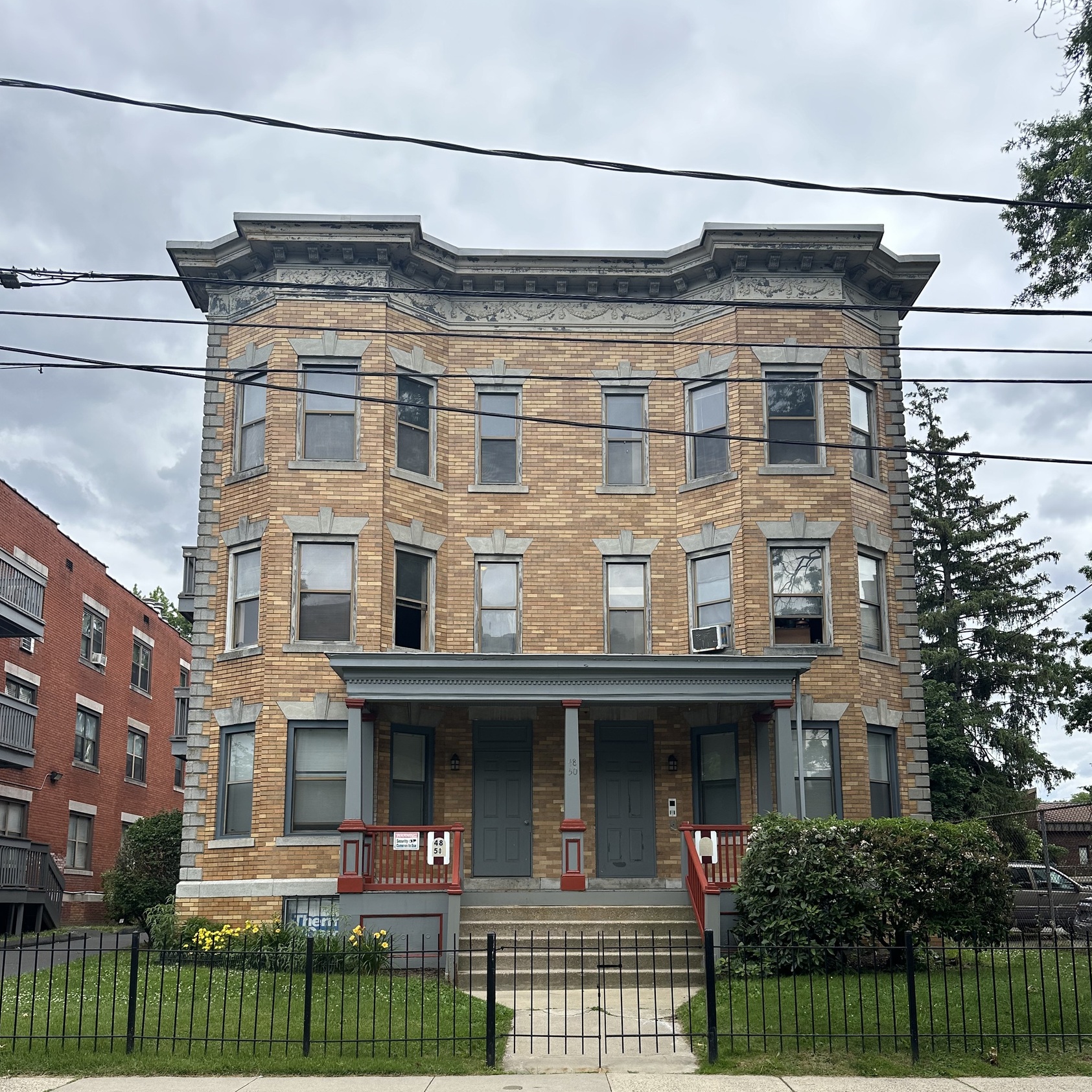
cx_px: 539
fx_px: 1035
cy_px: 729
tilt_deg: +10.8
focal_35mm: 29
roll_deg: -0.5
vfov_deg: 54.5
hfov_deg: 55.6
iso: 80
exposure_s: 1/2732
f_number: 1.78
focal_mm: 6.86
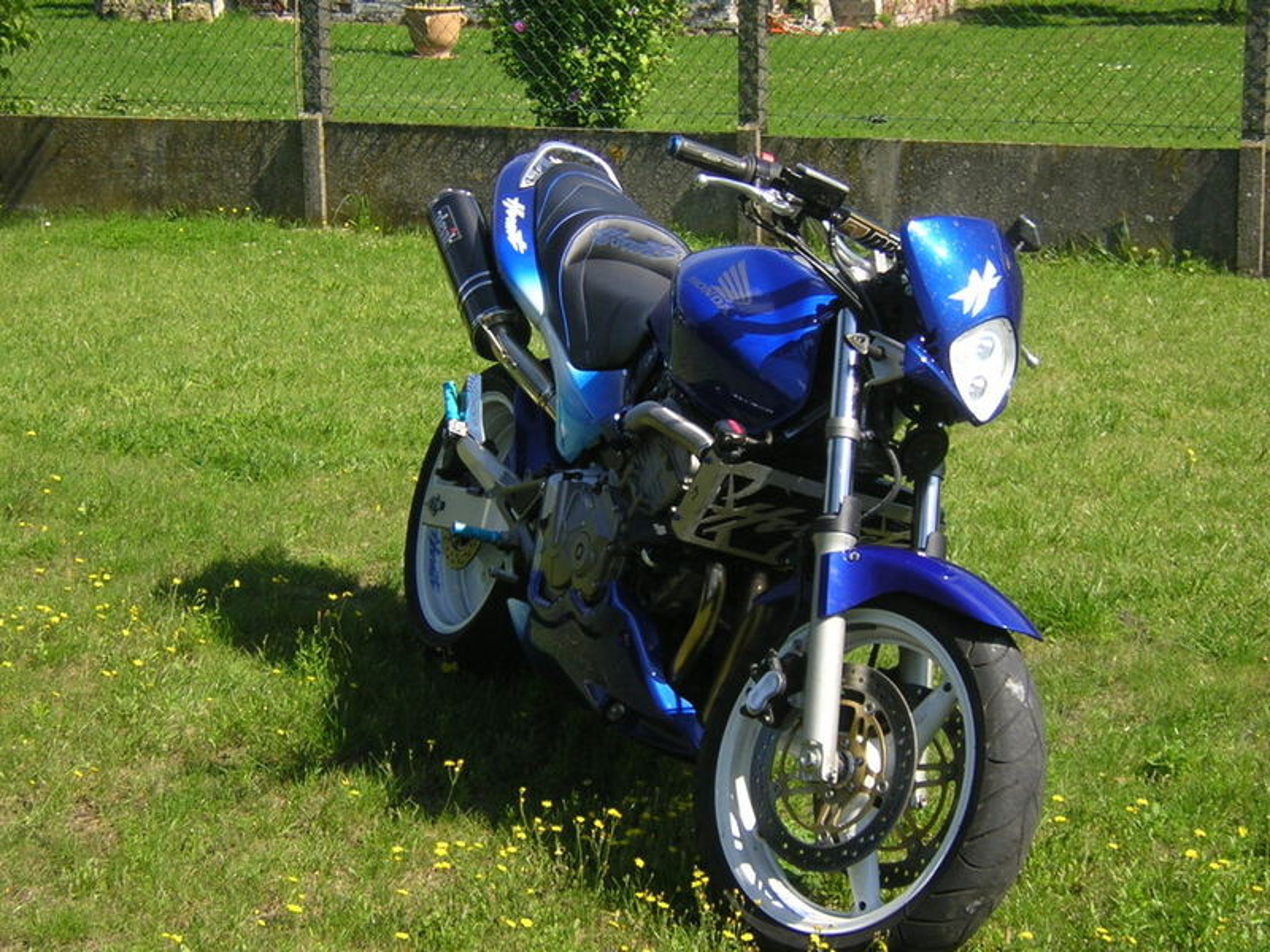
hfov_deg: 26.3
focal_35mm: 74
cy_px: 476
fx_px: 2715
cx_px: 635
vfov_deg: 19.9
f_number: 3.8
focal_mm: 9.6
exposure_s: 1/415
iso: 100
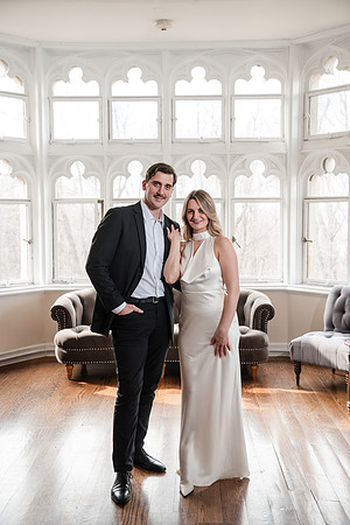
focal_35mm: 44
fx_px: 642
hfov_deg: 30.5
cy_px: 262
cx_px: 175
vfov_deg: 44.5
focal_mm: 44
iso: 640
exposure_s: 1/250
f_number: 4
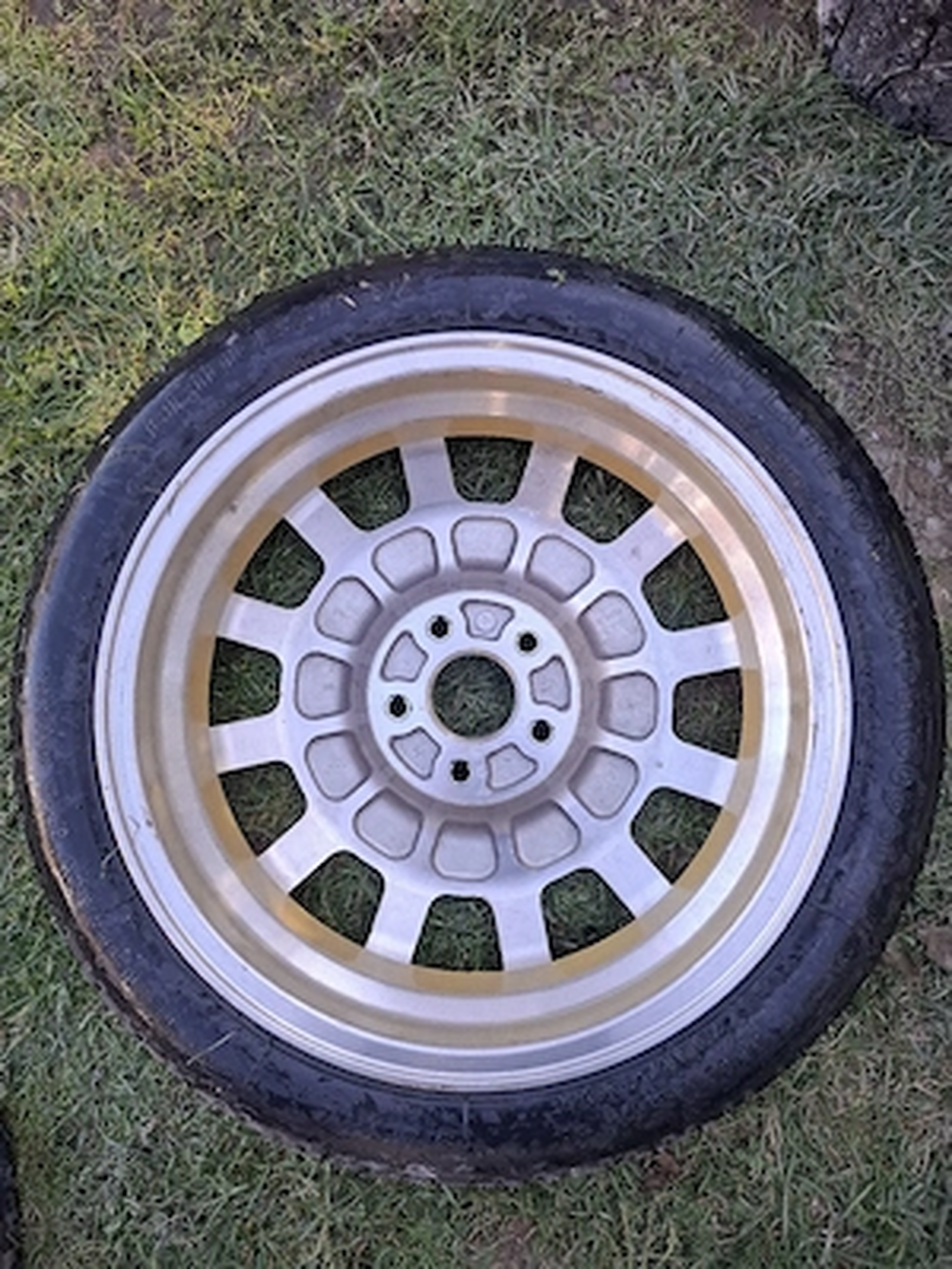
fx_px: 843
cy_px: 634
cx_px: 476
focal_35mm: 23
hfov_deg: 58.9
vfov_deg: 73.9
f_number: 1.8
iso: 50
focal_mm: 5.54
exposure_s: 1/154
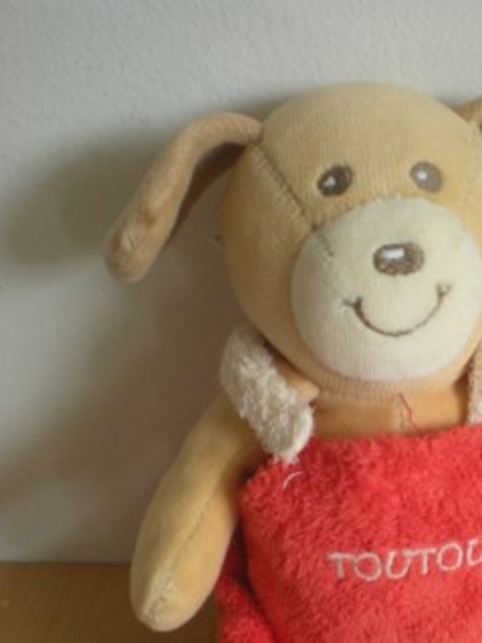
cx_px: 391
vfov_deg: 30.7
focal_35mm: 62
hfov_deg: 23.3
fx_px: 1152
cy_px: 472
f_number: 3.1
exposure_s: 1/40
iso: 200
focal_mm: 6.3
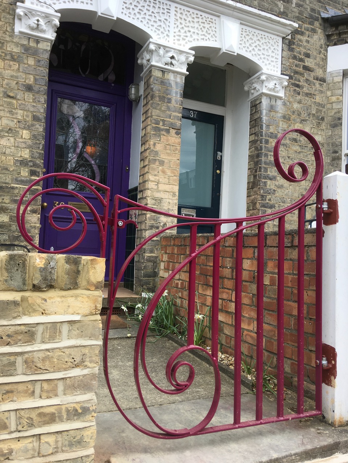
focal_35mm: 29
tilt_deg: +2.5
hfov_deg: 48.2
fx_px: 389
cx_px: 174
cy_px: 232
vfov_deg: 61.7
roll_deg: -2.8
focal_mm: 4.15
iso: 25
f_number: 2.2
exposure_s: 1/212
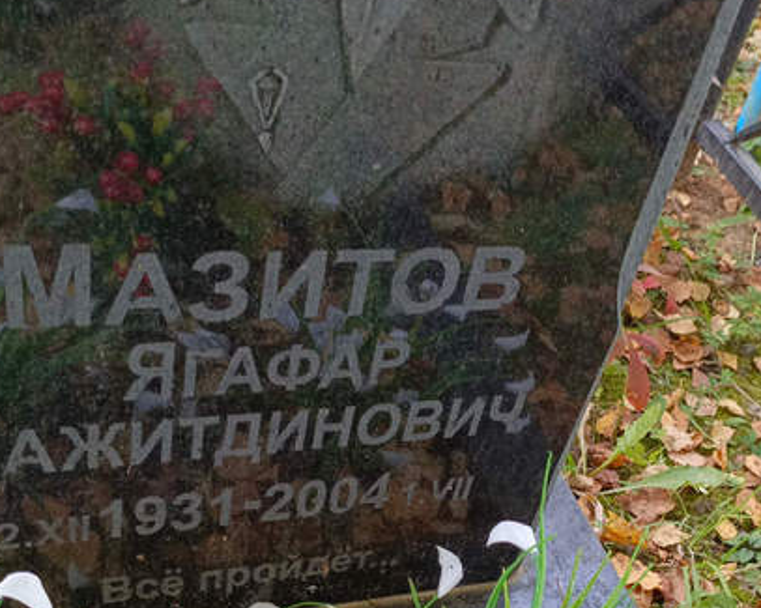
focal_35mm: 48
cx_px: 423
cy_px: 443
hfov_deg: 38.8
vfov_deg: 31.0
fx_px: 1080
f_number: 1.69
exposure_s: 1/60
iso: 349
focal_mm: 4.76
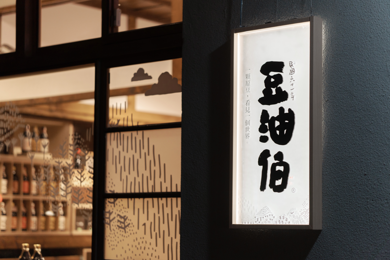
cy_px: 130
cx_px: 195
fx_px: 910
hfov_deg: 24.2
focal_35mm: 84
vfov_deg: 16.3
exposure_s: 1/100
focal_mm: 56
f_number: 1.4
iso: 100
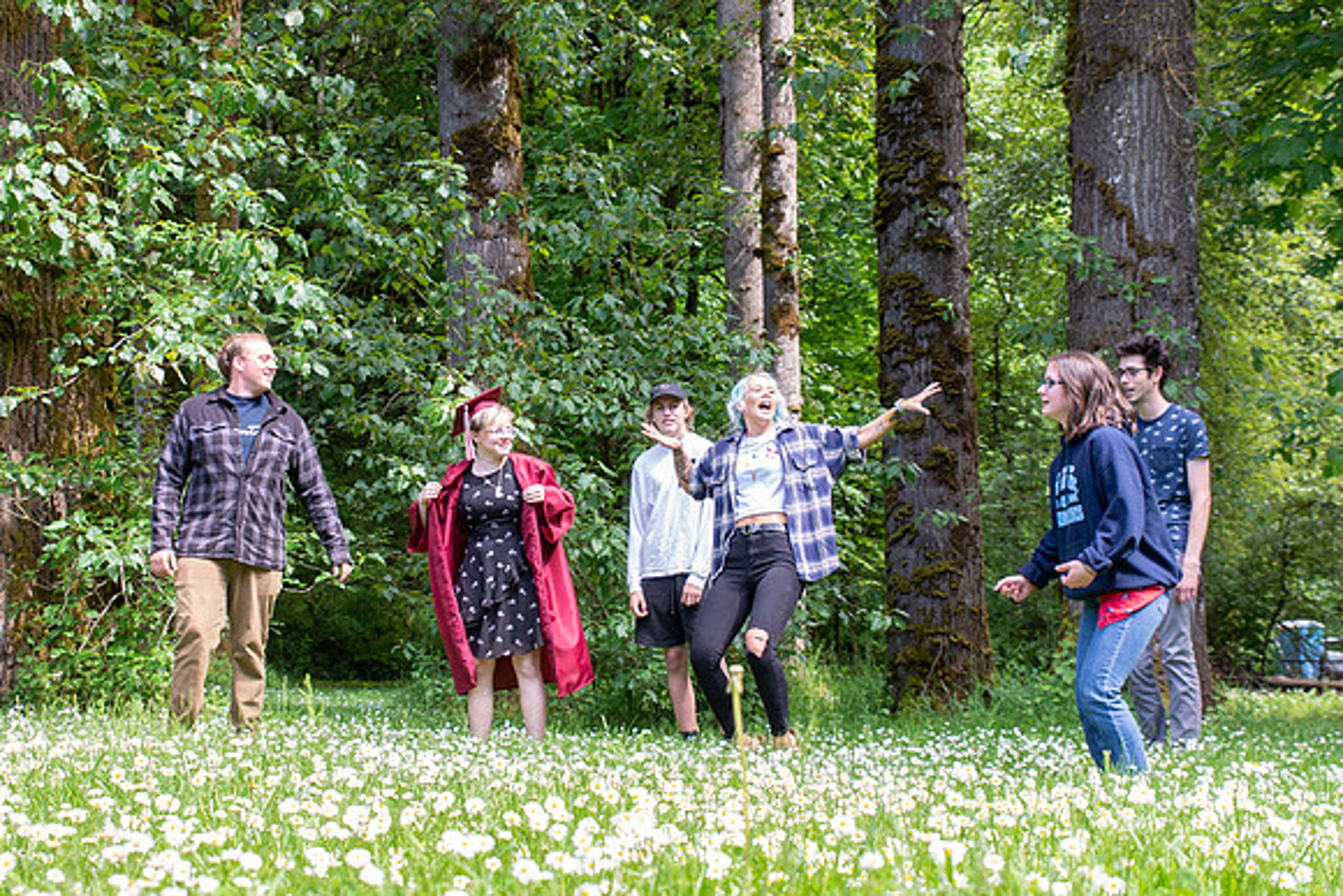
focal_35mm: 56
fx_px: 2091
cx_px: 589
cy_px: 432
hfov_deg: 35.6
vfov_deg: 24.2
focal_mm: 34
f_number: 6.3
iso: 400
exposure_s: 1/200
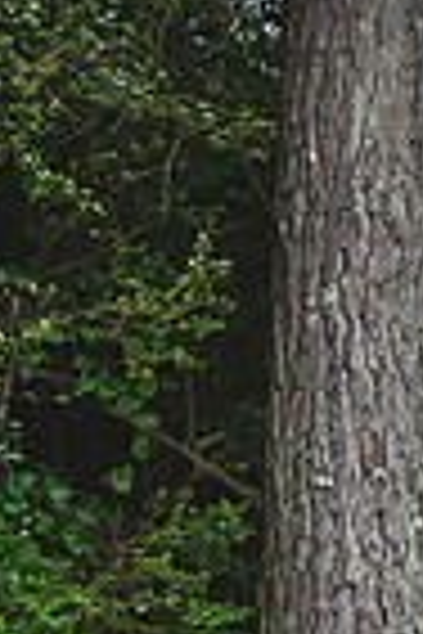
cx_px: 1206
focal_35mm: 197
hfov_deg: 6.4
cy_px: 686
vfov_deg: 10.3
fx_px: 3472
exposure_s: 1/320
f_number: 5.6
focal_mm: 48
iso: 250
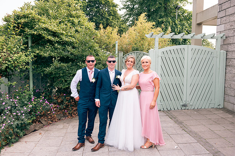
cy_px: 78
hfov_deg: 60.3
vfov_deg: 42.3
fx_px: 202
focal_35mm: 31
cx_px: 118
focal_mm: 31
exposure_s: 1/160
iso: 160
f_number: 6.3
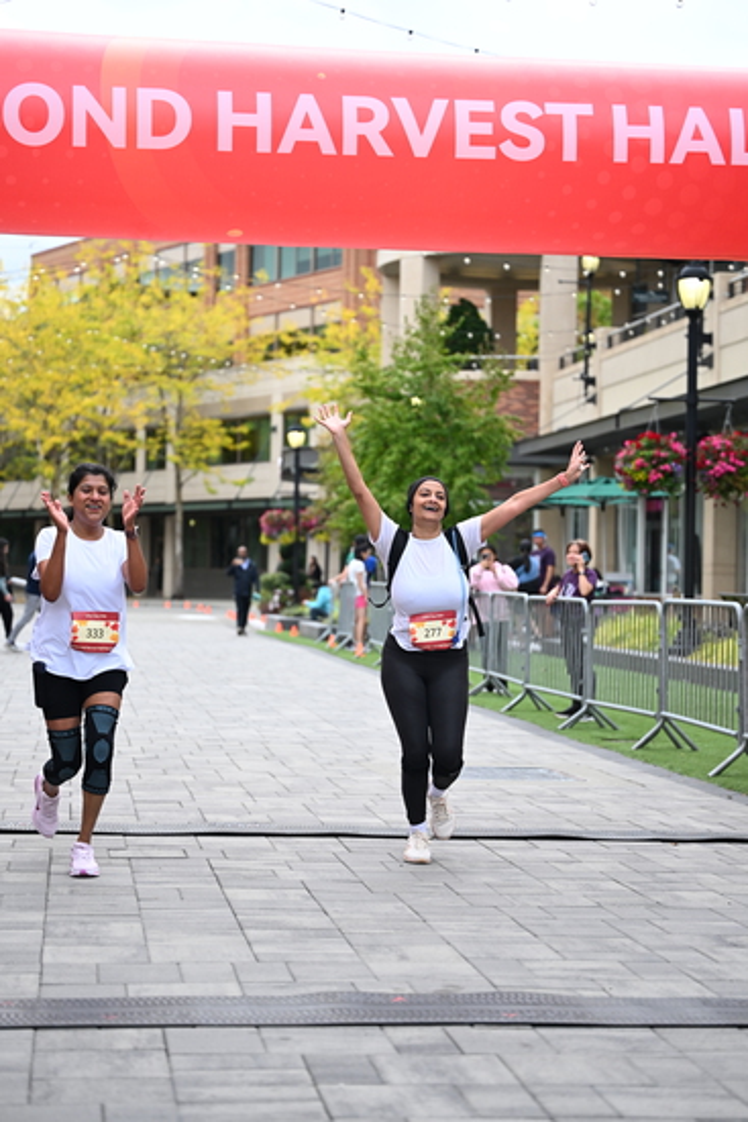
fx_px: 2180
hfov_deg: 19.5
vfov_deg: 28.8
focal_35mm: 70
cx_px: 374
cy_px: 561
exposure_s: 1/2500
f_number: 2.8
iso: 640
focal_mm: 70
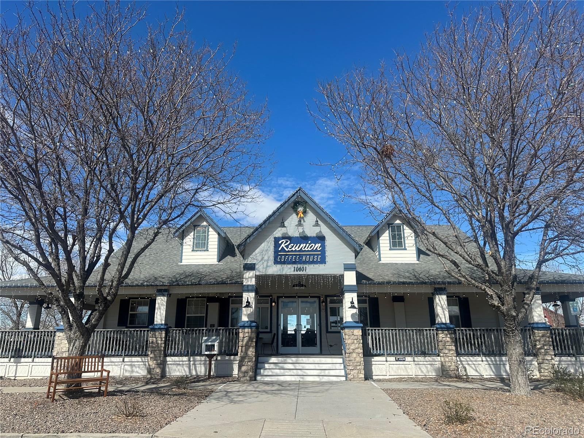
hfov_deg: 71.6
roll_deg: -0.3
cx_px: 292
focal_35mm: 24
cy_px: 219
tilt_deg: +16.6
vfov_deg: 56.8
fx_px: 405
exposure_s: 1/4184
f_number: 1.78
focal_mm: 6.86
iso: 80
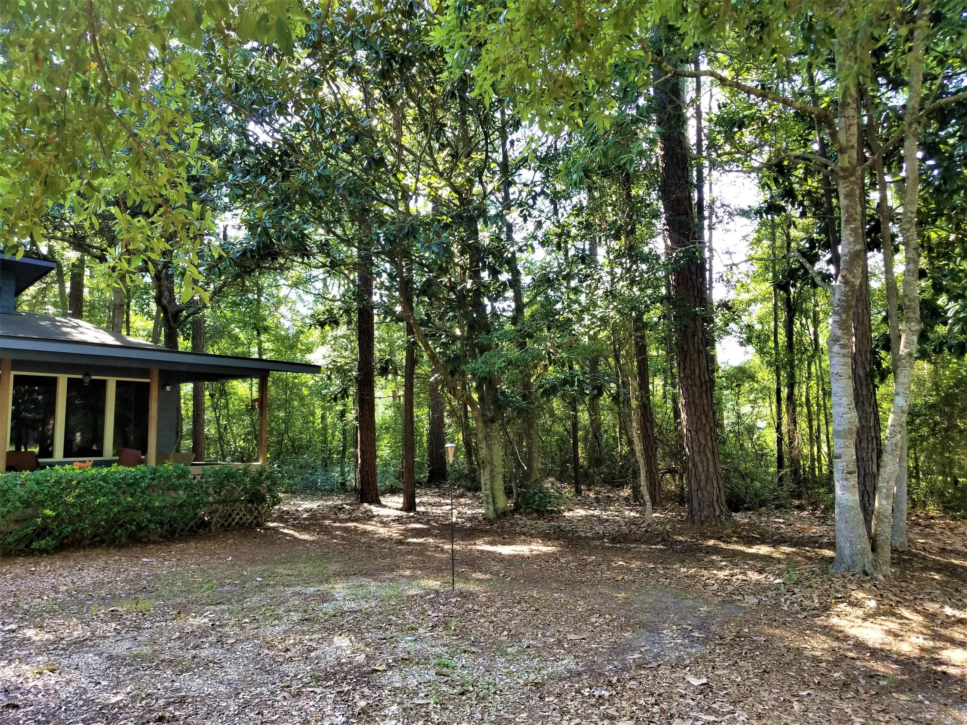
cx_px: 484
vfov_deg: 53.1
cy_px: 362
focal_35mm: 26
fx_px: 726
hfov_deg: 67.3
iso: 50
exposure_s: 1/156
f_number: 1.7
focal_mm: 4.25
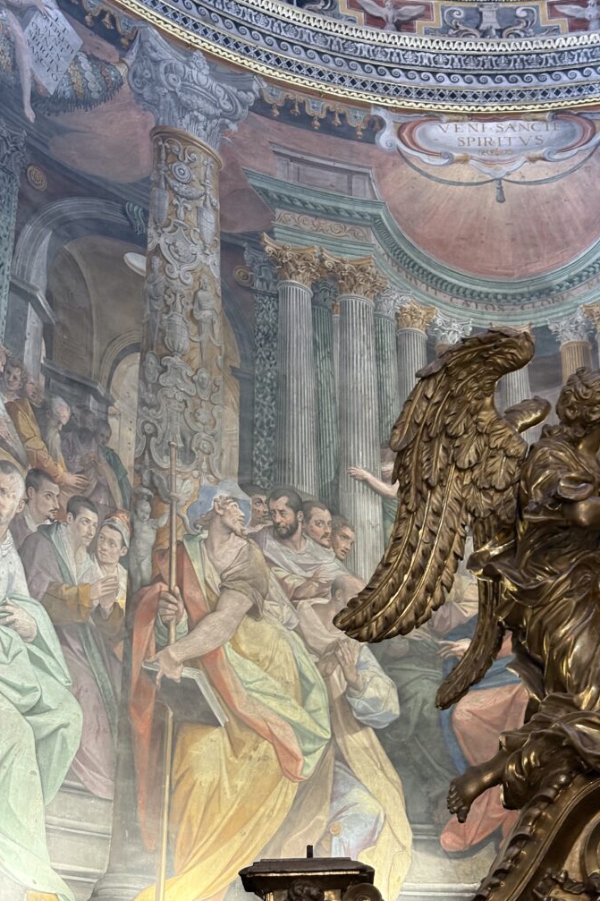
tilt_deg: +30.0
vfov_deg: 36.3
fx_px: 1375
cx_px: 320
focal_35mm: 55
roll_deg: +0.2
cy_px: 454
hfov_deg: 24.6
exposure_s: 1/25
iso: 320
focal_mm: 5.96
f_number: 1.6
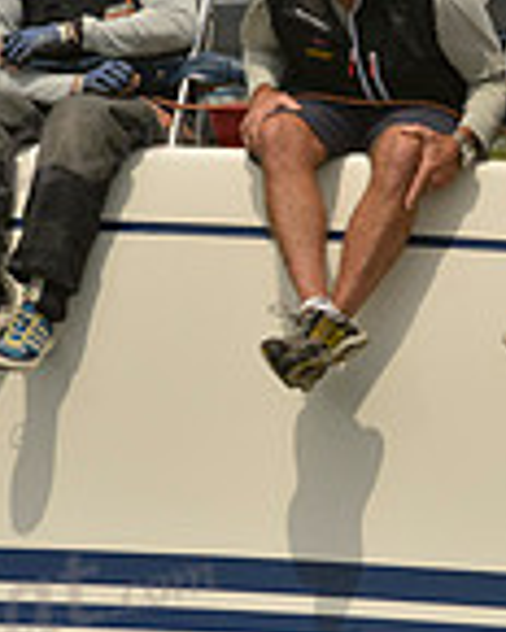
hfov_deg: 2.1
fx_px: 14058
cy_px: 351
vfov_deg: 2.6
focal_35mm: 751
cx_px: 445
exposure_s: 1/1250
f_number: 10
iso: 280
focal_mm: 200
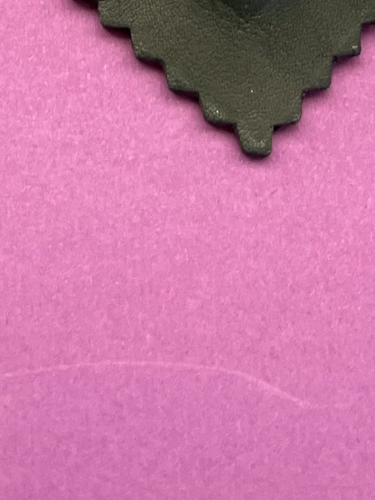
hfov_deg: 14.9
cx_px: 113
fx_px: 1430
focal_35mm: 99
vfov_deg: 16.3
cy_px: -428
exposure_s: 1/121
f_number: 1.6
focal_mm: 5.1
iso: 125
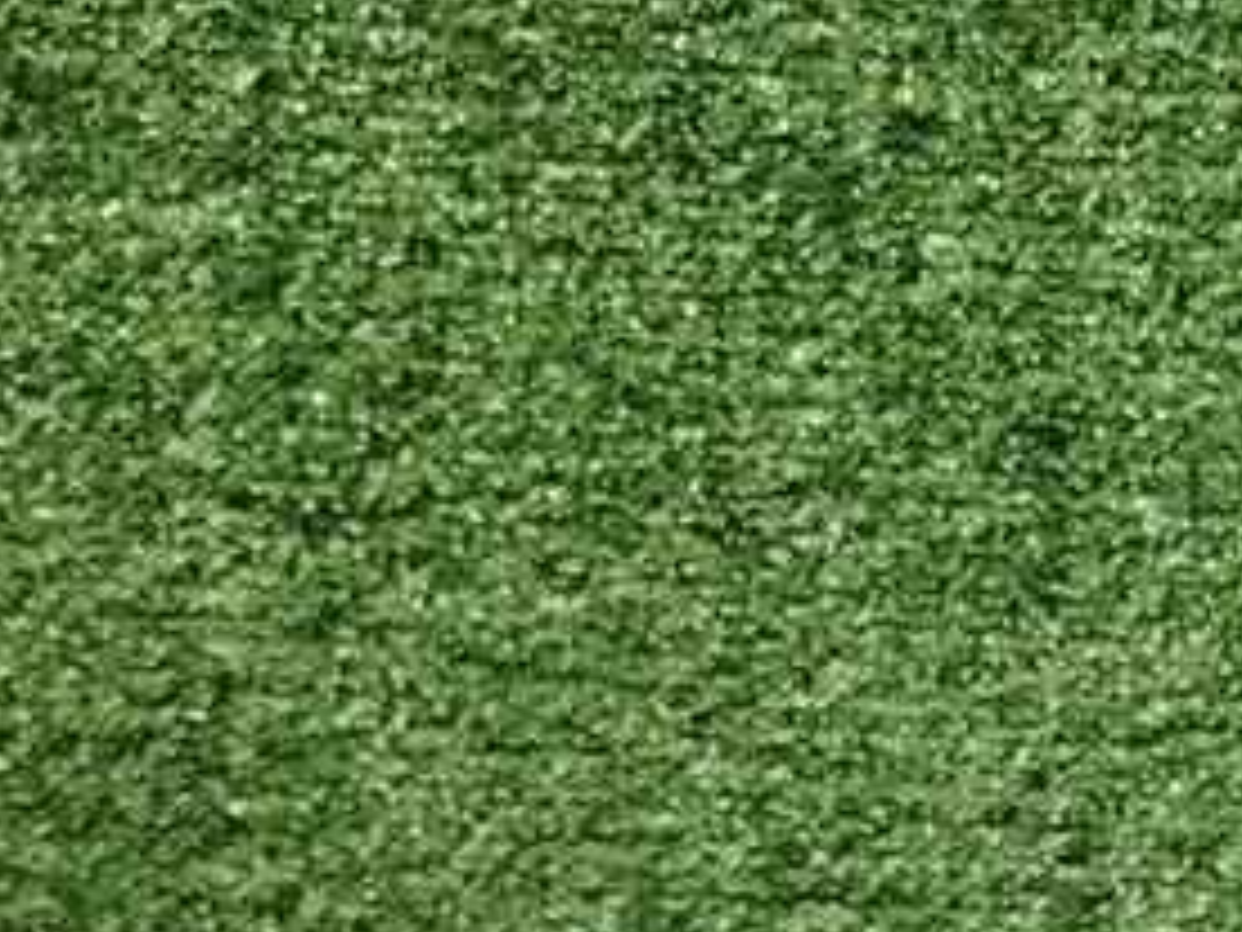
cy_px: 1909
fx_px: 4485
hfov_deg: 14.4
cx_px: 2012
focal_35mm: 125
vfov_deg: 10.8
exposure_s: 1/50
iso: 348
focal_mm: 5.25
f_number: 1.75
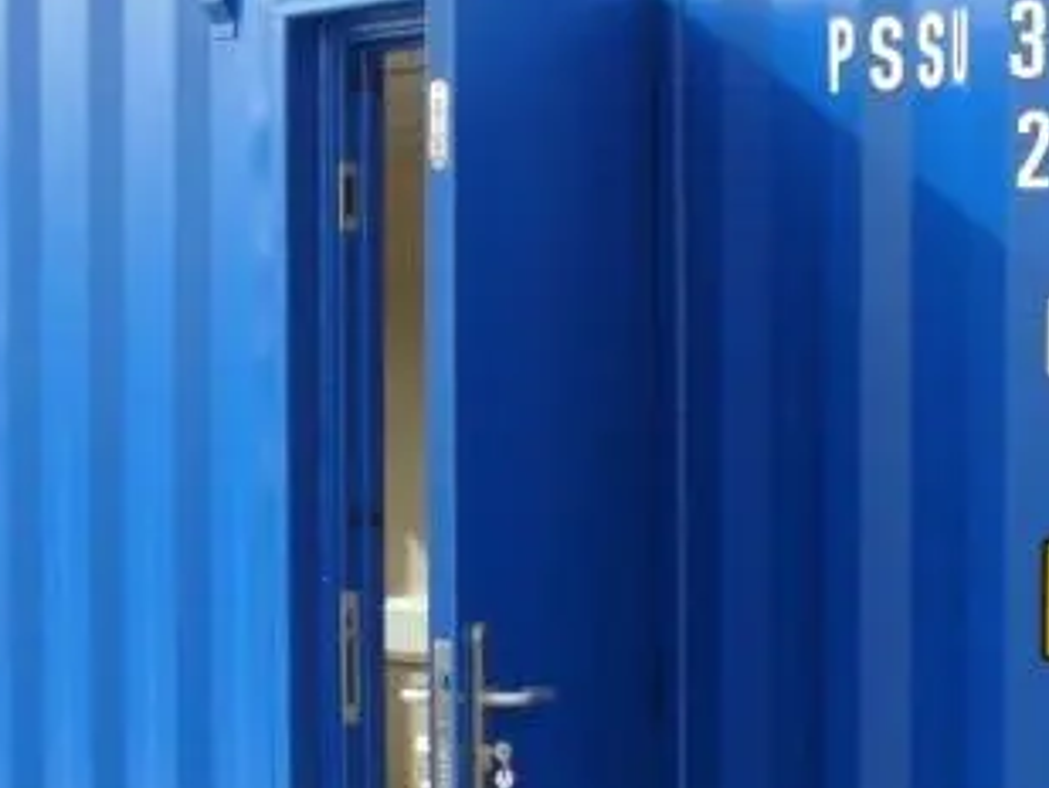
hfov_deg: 16.7
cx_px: 947
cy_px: 567
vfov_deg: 12.7
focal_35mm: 116
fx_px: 3517
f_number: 3.2
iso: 100
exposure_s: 1/500
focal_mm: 6.3
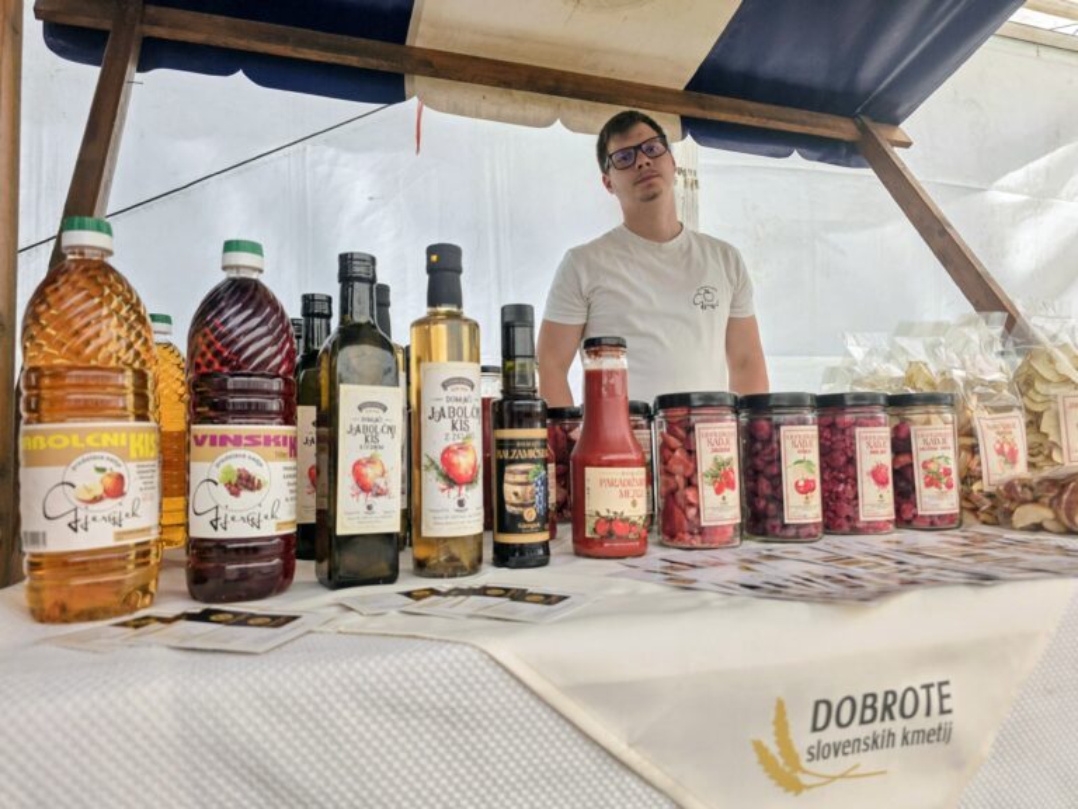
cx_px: 539
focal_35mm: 23
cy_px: 404
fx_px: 716
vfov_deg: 58.9
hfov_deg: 73.9
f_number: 1.7
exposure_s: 1/180
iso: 50
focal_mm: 6.3
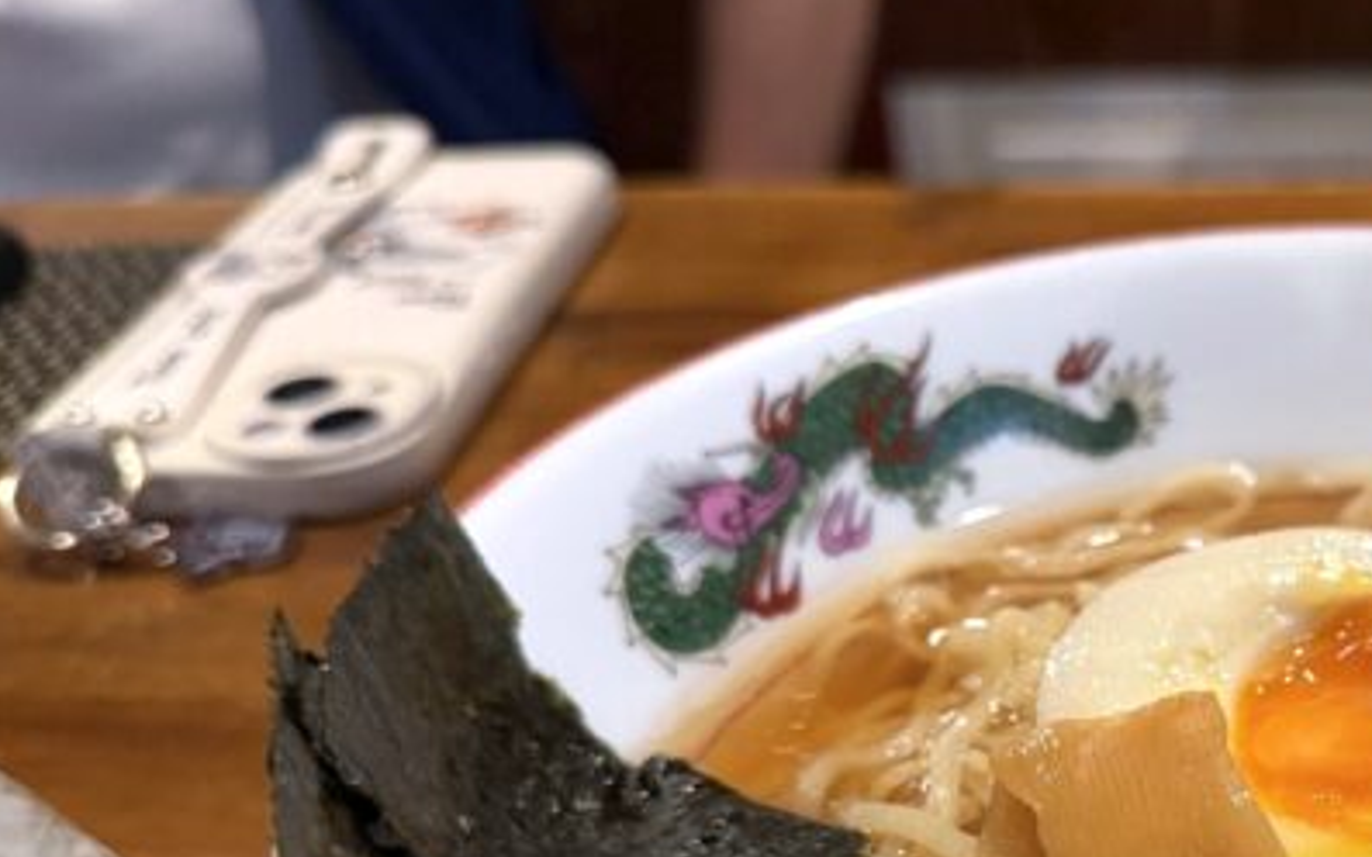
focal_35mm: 50
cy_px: 800
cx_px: 1223
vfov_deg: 24.9
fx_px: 1869
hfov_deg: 37.7
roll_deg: +2.5
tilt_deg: -37.7
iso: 640
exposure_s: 1/50
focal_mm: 6.76
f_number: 1.78
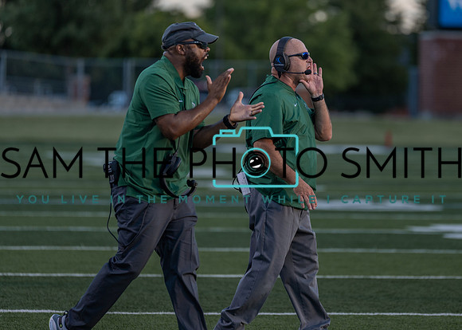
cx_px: 284
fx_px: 3400
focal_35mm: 259
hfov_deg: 7.8
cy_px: 126
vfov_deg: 5.6
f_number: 2.8
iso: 400
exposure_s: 1/1250
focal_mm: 200
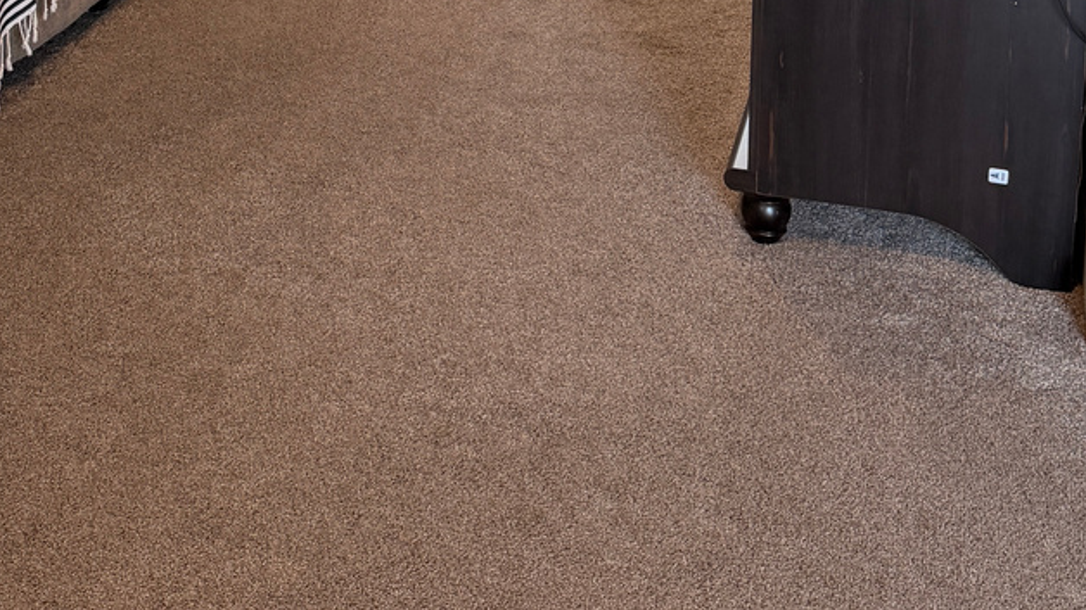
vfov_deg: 16.7
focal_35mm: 64
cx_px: 436
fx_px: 1843
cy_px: -358
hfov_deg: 32.7
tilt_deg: -7.8
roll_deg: -1.6
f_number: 1.78
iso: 200
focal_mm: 6.76
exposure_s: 1/152
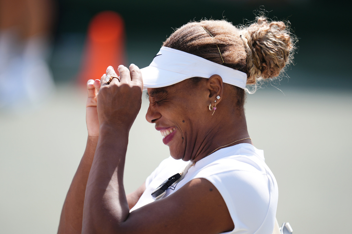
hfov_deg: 5.2
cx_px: 176
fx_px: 3910
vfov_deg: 3.4
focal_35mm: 400
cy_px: 117
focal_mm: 400
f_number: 2.8
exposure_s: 1/2500
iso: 320
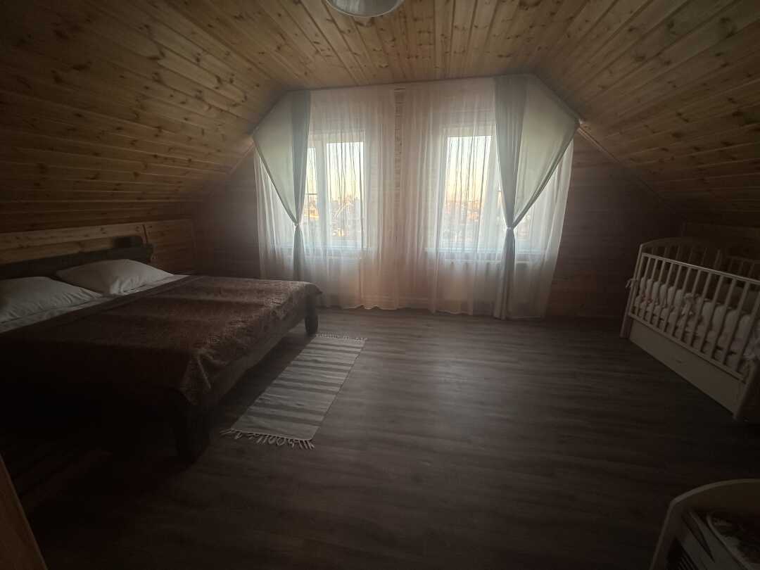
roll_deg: -0.2
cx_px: 380
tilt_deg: -14.9
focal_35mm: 14
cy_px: 285
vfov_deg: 85.7
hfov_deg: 102.1
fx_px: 307
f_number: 2.2
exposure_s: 1/60
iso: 400
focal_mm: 2.22
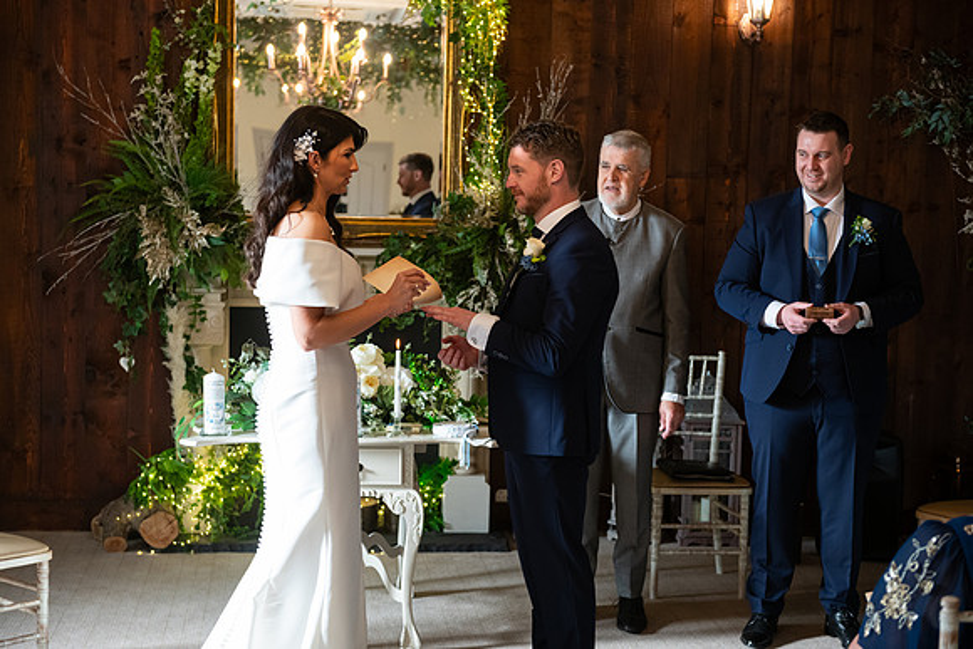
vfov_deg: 23.4
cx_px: 486
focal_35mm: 58
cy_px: 324
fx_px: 1568
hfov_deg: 34.5
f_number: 3.5
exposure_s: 1/160
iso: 1000
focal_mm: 58
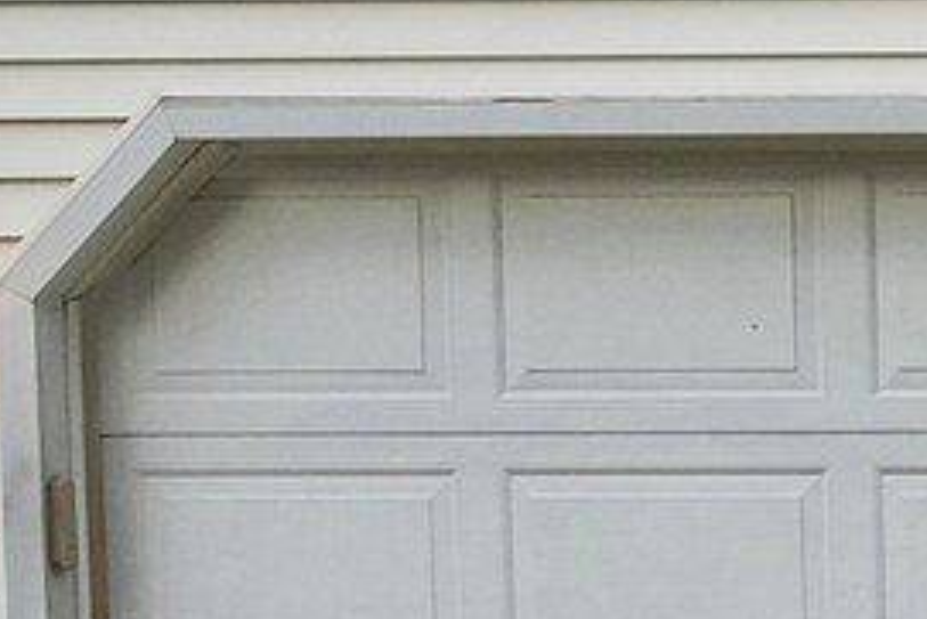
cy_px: 727
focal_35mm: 166
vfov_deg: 8.2
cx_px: 2217
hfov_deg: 10.6
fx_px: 4277
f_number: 2.8
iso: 100
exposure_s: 1/730
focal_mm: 8.4
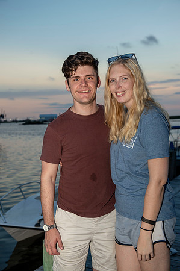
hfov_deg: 28.0
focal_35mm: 48
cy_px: 136
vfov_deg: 41.2
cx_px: 90
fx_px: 361
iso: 200
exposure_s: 1/200
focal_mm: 48
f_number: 5
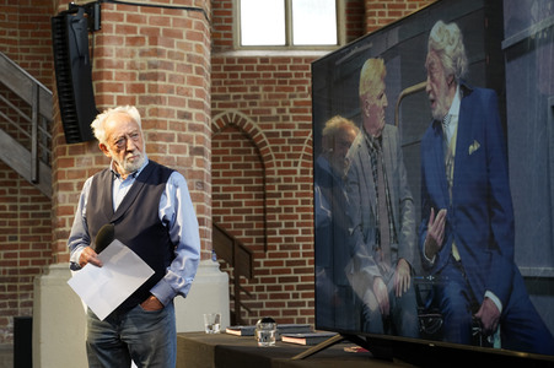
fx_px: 1000
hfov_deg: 31.0
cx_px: 277
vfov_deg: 20.9
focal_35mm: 65
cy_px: 184
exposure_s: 1/50
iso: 1250
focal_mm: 65
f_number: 6.3
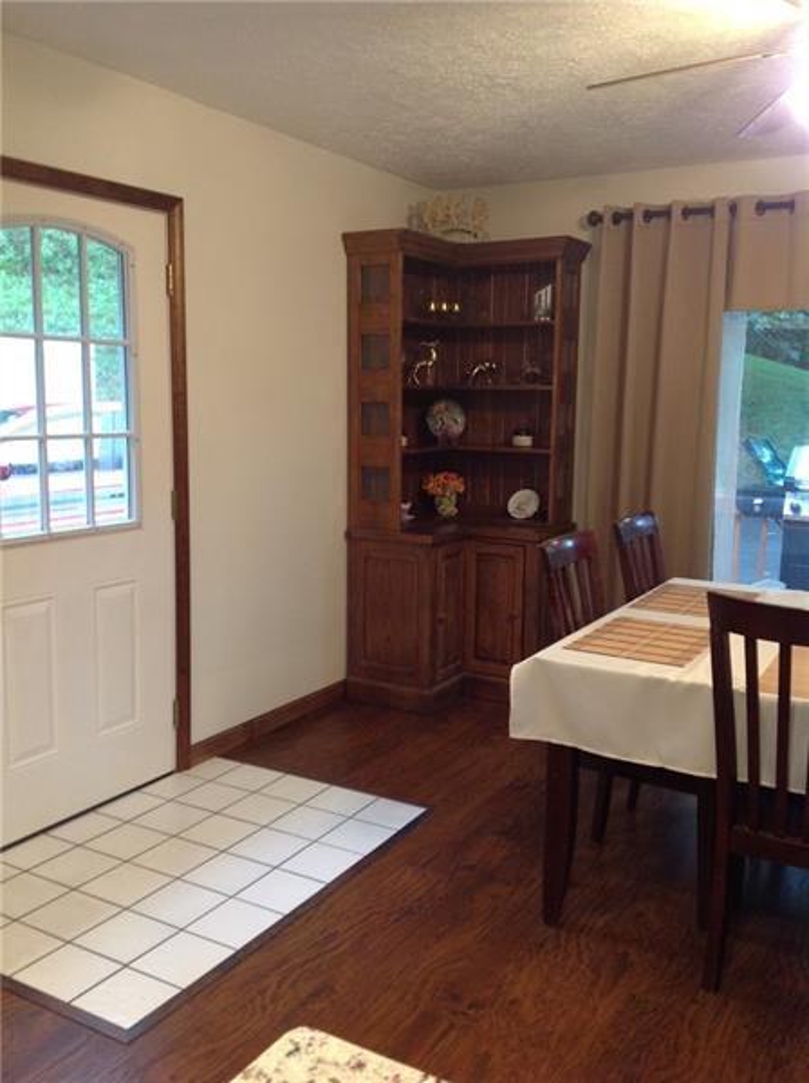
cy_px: 542
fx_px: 1094
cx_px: 404
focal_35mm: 35
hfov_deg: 40.6
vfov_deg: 52.7
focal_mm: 4.28
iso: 125
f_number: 2.4
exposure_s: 1/15
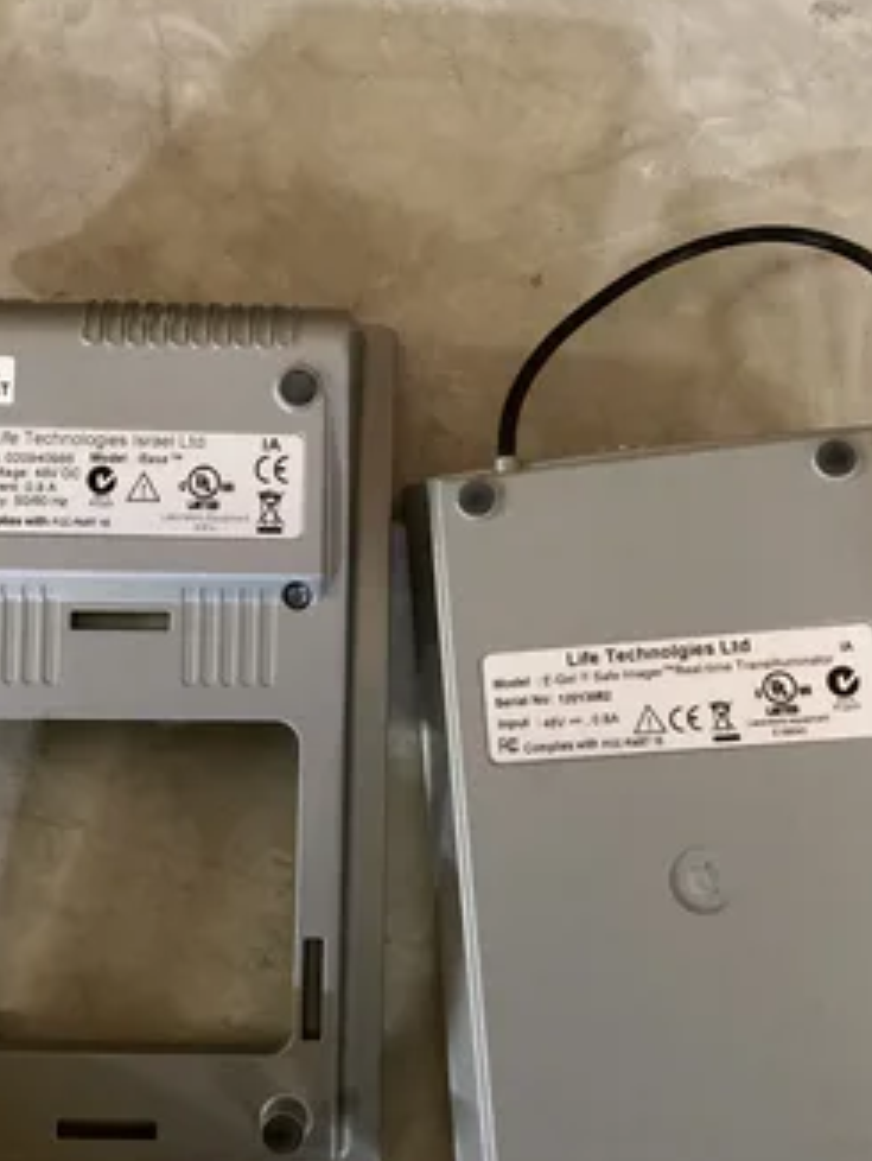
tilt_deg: -78.1
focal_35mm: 38
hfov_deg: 37.8
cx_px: 413
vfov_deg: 48.9
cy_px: 531
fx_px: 1275
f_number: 2.4
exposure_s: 1/24
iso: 800
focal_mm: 3.3
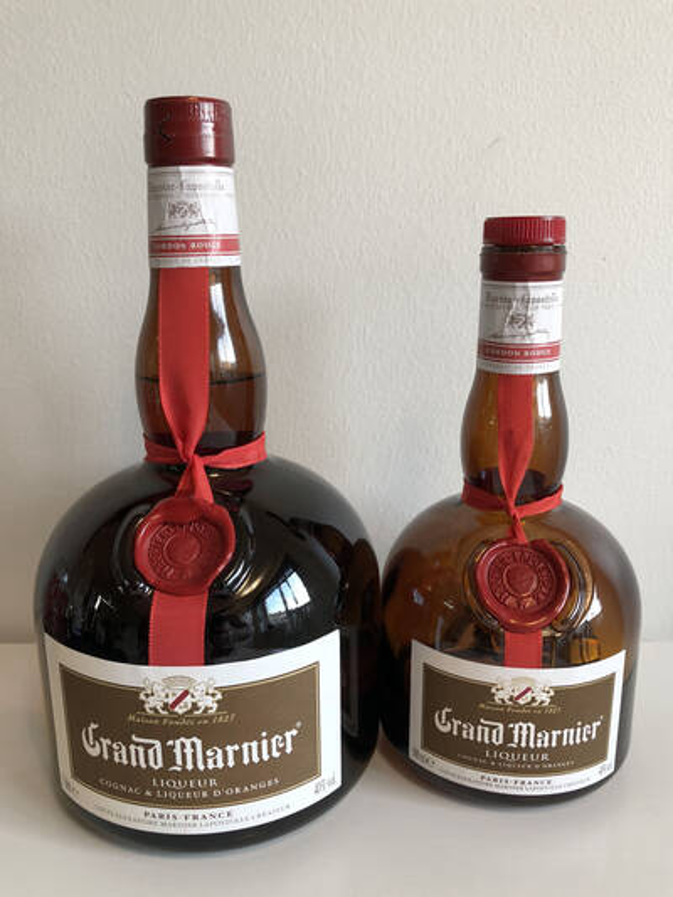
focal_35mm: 28
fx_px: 726
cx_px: 336
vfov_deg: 63.4
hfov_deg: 49.8
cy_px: 448
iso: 40
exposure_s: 1/20
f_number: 1.8
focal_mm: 3.99
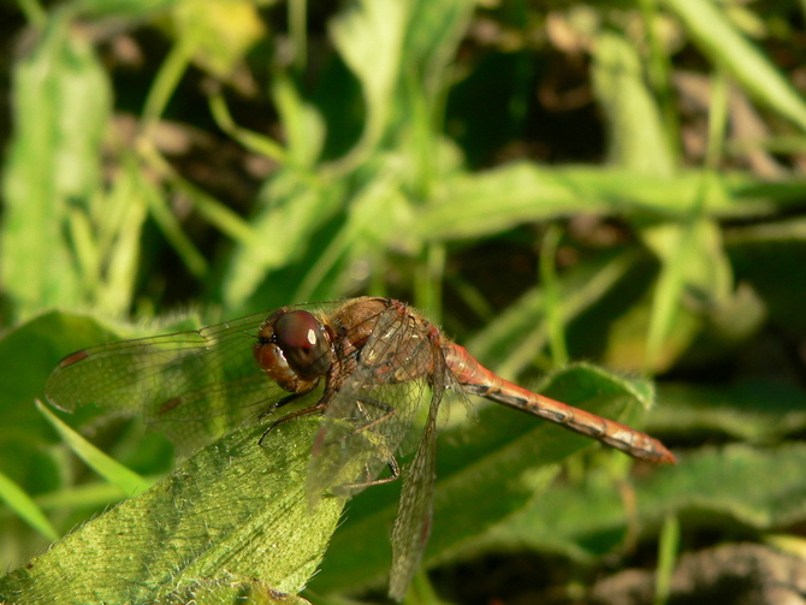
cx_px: 387
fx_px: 1630
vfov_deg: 21.0
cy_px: 348
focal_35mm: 70
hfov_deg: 27.8
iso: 80
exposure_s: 1/320
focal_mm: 9.2
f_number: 4
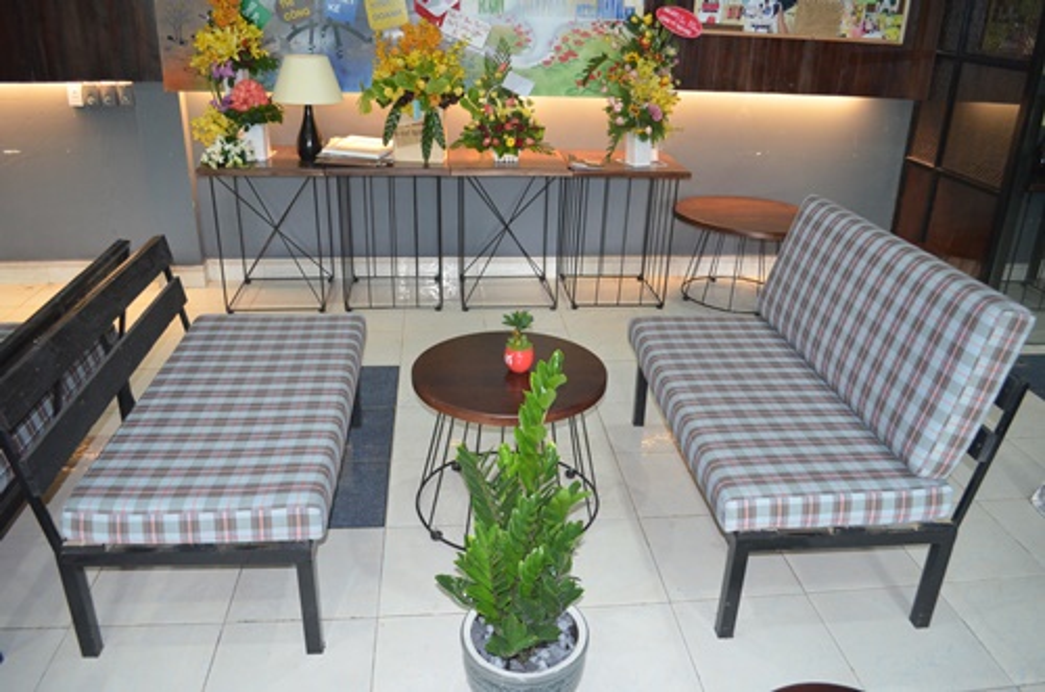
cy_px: 346
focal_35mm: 27
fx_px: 782
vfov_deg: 47.7
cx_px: 522
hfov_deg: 67.5
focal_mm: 18
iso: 2200
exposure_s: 1/60
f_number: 3.5
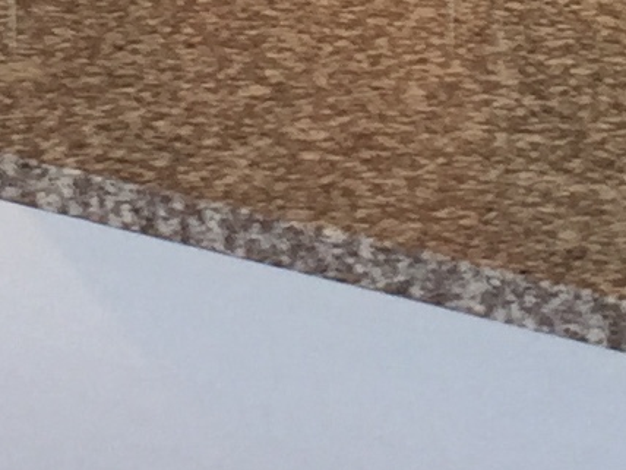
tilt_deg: -9.9
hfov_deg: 9.0
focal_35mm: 221
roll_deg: -0.2
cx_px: 293
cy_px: -624
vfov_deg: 6.4
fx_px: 3997
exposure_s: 1/60
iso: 32
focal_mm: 4.15
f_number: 2.2
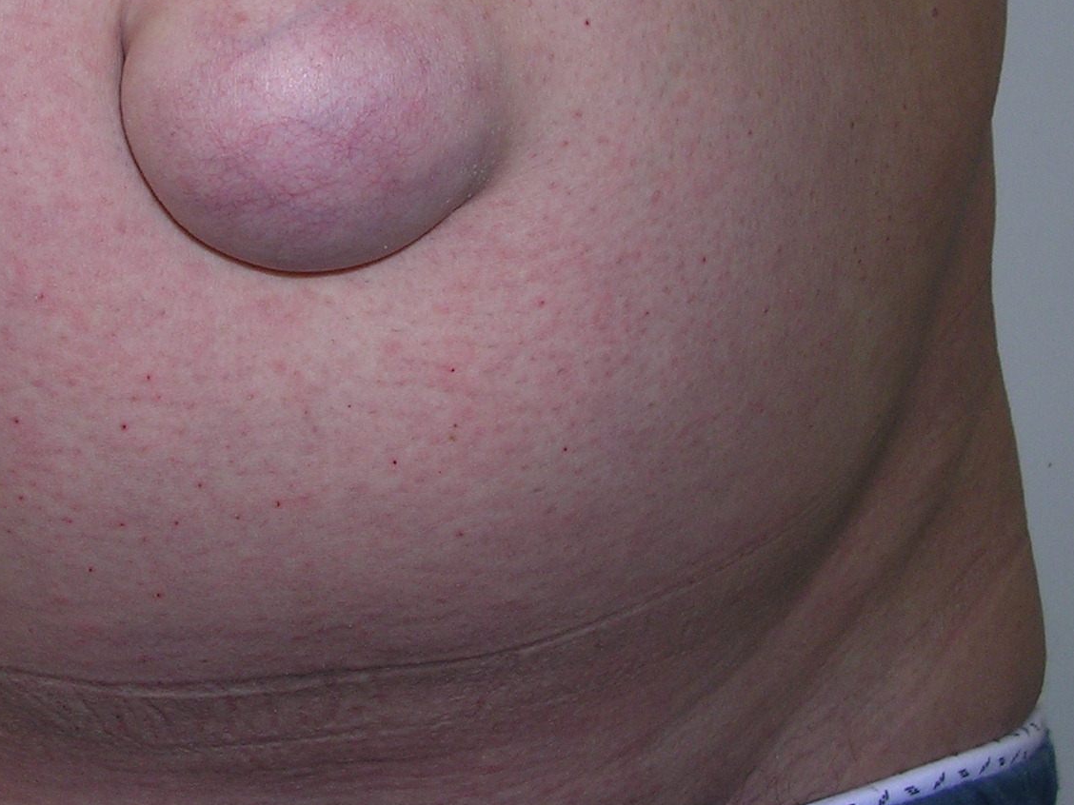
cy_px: 158
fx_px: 2141
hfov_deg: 27.7
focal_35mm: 69
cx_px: 250
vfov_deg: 21.0
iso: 100
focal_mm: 5.8
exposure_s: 1/60.1
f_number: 2.8
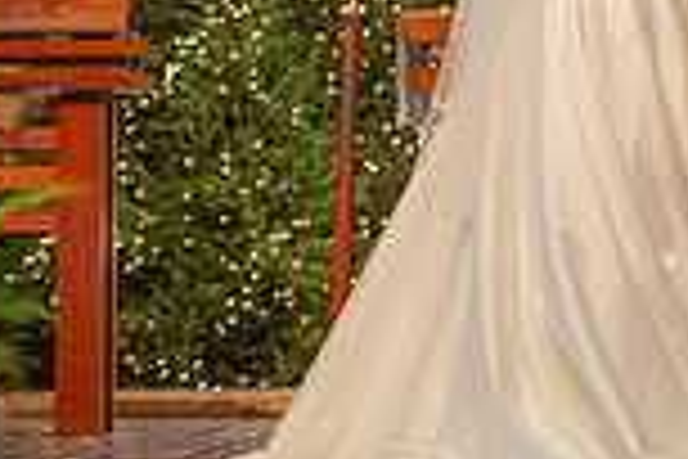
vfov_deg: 4.4
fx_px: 5905
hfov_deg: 6.6
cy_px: -36
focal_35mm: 309
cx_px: 877
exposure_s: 1/160
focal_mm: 80
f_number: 3.2
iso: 1250
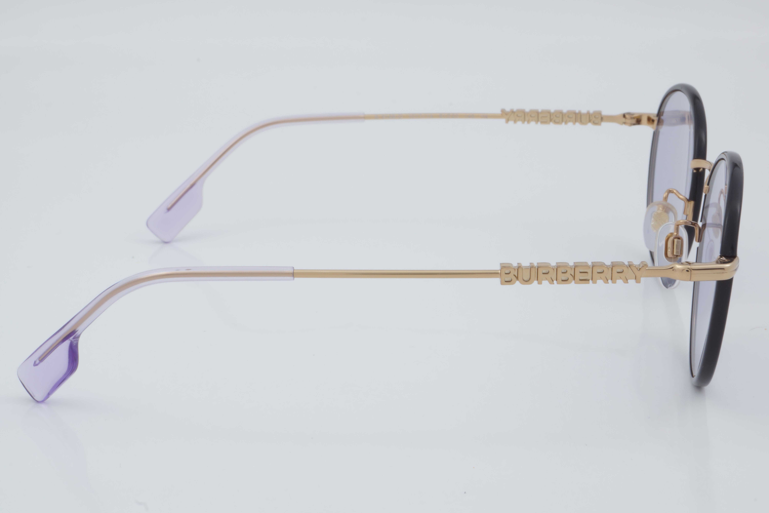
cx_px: 384
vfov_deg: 18.2
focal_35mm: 75
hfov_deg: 27.0
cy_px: 256
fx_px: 1602
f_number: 32
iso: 100
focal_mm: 50
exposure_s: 1/4
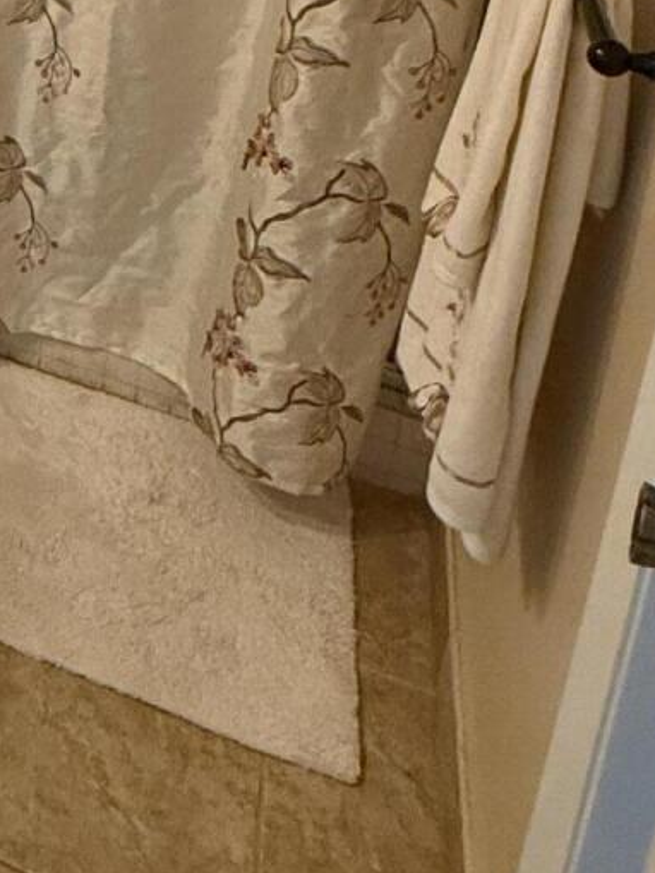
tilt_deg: -13.7
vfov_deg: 28.4
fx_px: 1387
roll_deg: -1.8
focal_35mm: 55
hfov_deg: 21.6
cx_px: -364
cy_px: -276
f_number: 2.2
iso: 400
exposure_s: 1/60
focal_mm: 2.22
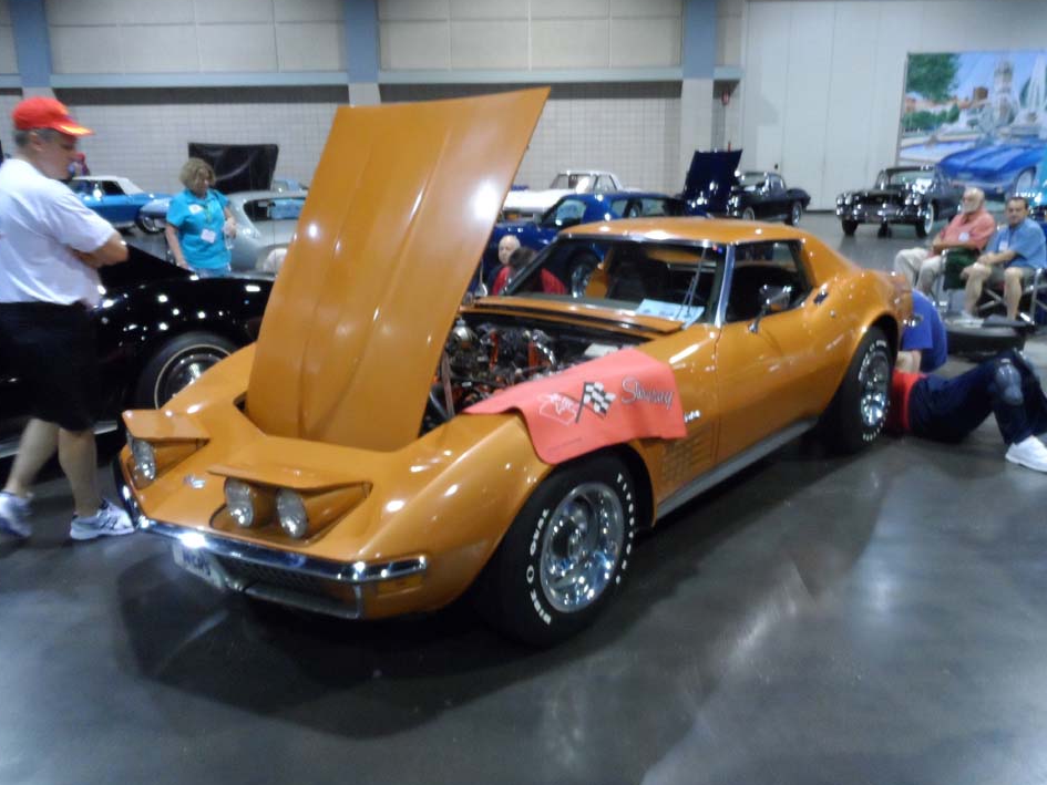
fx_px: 786
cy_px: 392
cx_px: 533
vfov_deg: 53.1
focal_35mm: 26
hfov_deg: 67.3
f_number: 3.2
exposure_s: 1/30
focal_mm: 4
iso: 400
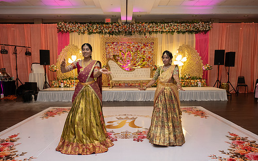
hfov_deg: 61.2
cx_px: 128
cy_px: 95
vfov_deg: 40.5
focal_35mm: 31
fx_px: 218
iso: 1250
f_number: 4
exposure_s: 1/160
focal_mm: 26
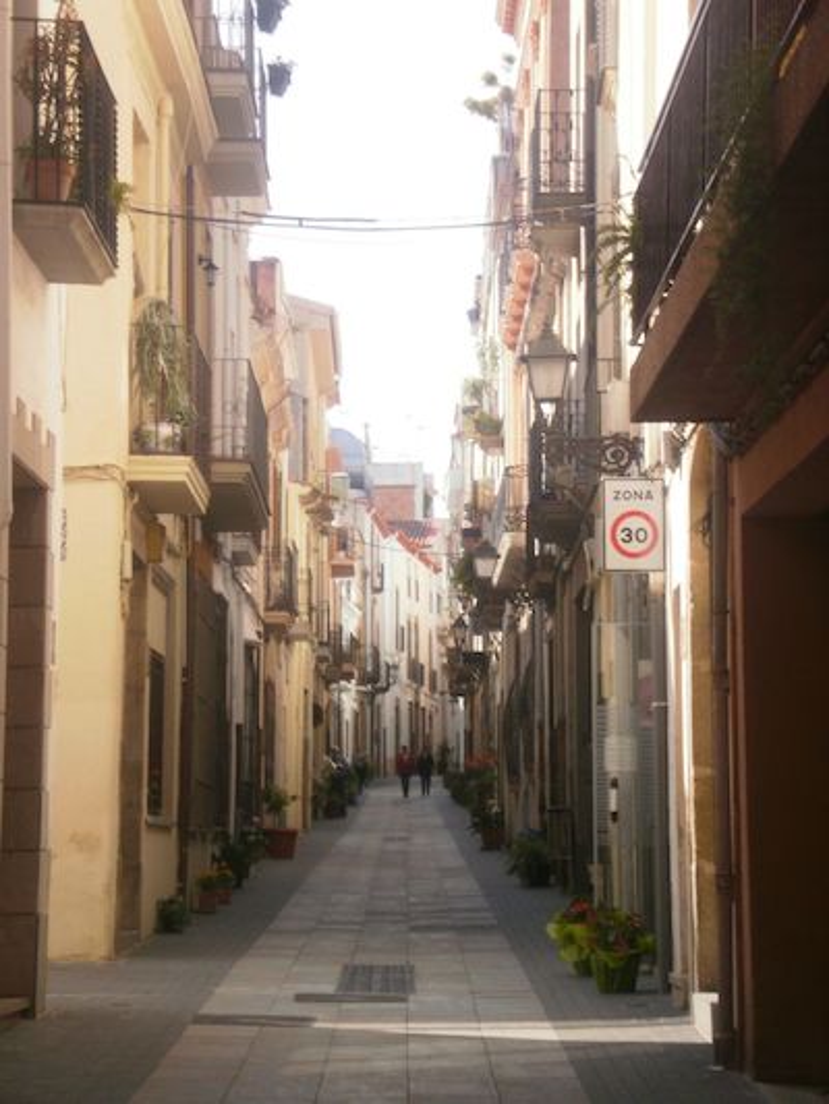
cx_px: 414
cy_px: 552
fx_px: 3351
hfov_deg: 14.1
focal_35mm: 105
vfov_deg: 18.7
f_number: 5.9
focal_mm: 18.6
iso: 100
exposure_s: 1/160
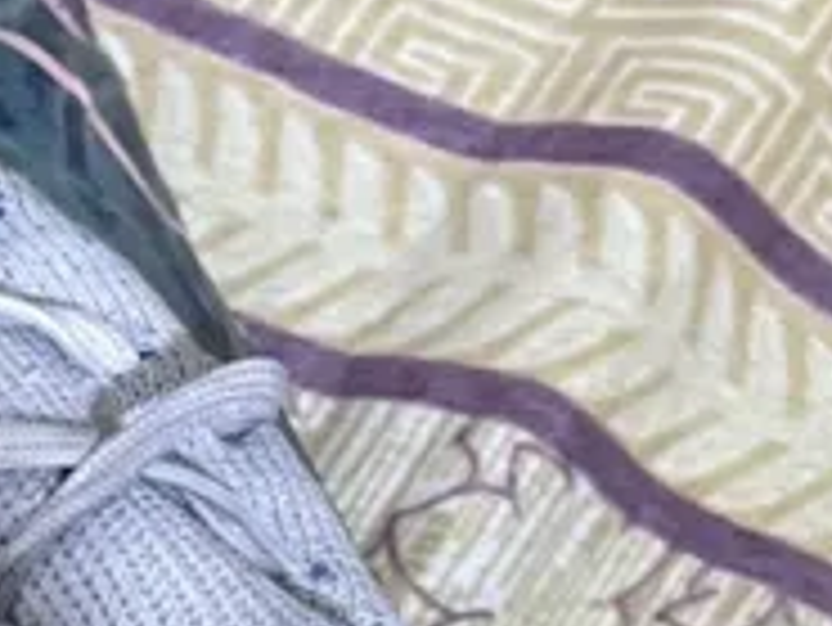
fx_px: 2165
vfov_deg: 15.2
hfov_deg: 19.2
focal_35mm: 90
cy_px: 937
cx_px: -400
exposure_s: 1/42
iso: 500
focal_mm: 5.1
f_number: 1.6
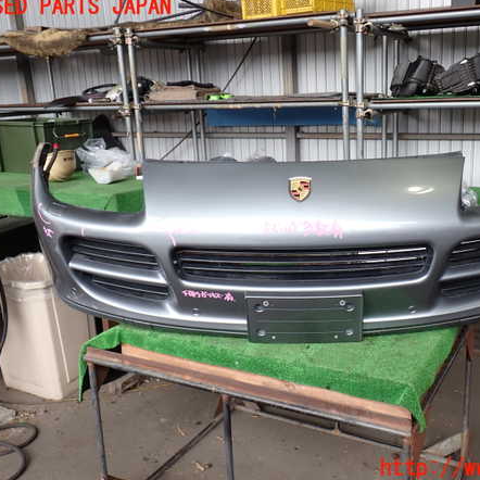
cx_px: 300
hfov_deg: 45.7
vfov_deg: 46.0
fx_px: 565
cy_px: 238
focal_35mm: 36
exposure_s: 1/80
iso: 100
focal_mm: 5.4
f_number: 3.2
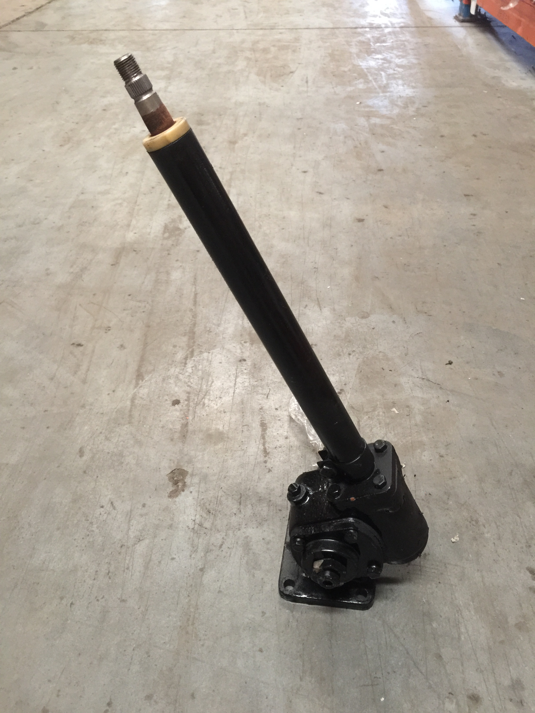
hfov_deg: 48.2
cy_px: 356
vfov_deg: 61.7
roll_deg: +2.0
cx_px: 268
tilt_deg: -38.2
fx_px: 598
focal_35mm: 29
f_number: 2.2
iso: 125
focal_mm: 4.15
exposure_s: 1/8
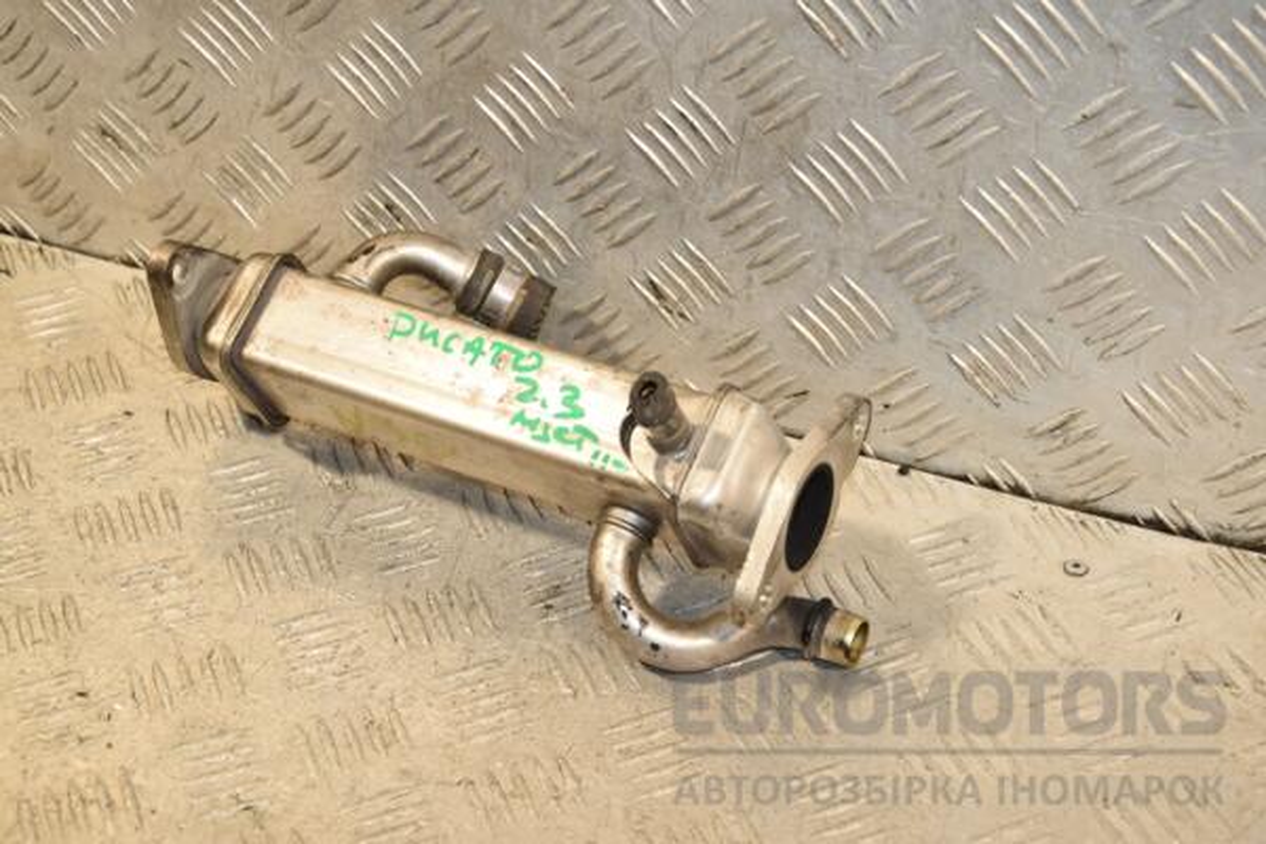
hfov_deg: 28.1
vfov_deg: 18.9
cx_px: 633
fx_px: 2532
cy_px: 422
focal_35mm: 72
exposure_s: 1/200
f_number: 6.3
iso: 800
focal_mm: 48
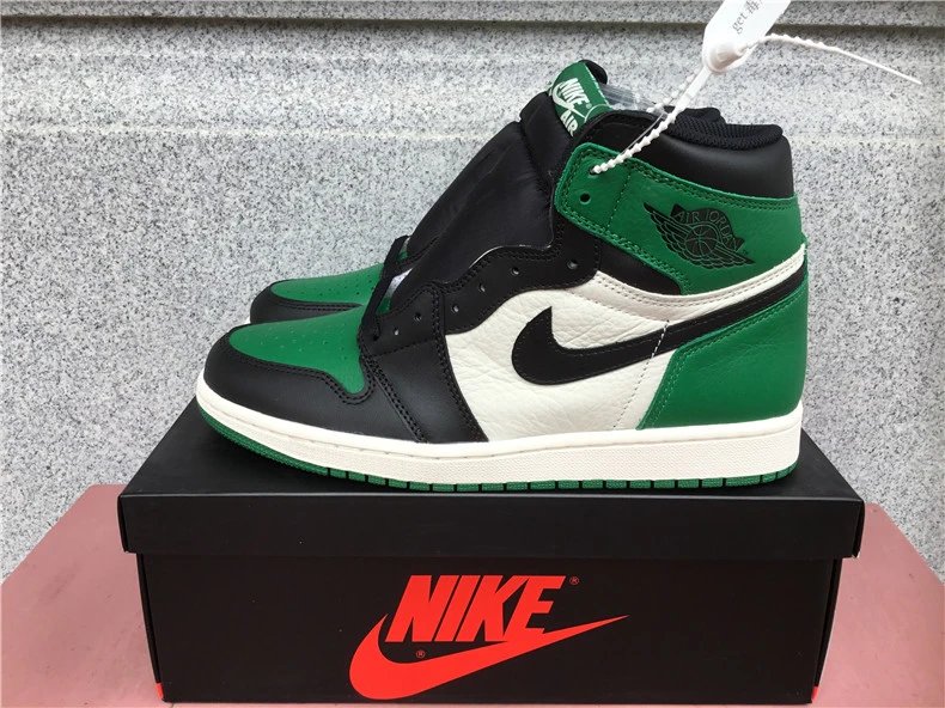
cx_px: 472
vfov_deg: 45.4
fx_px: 846
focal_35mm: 31
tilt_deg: -20.1
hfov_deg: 58.4
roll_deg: -0.4
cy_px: 354
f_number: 2.4
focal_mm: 3.3
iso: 25
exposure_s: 1/233
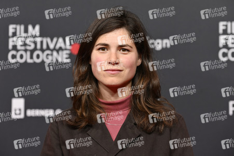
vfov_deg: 11.8
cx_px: 117
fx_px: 753
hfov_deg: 17.7
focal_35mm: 116
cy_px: 78
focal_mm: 116
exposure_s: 1/200
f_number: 5
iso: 1000
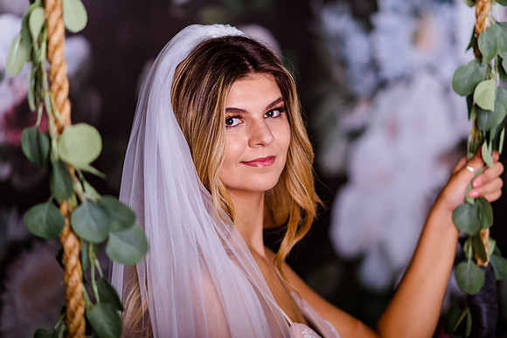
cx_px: 254
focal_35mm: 105
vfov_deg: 13.0
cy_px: 169
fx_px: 1479
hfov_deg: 19.5
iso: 100
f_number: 2
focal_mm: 105
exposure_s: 1/250
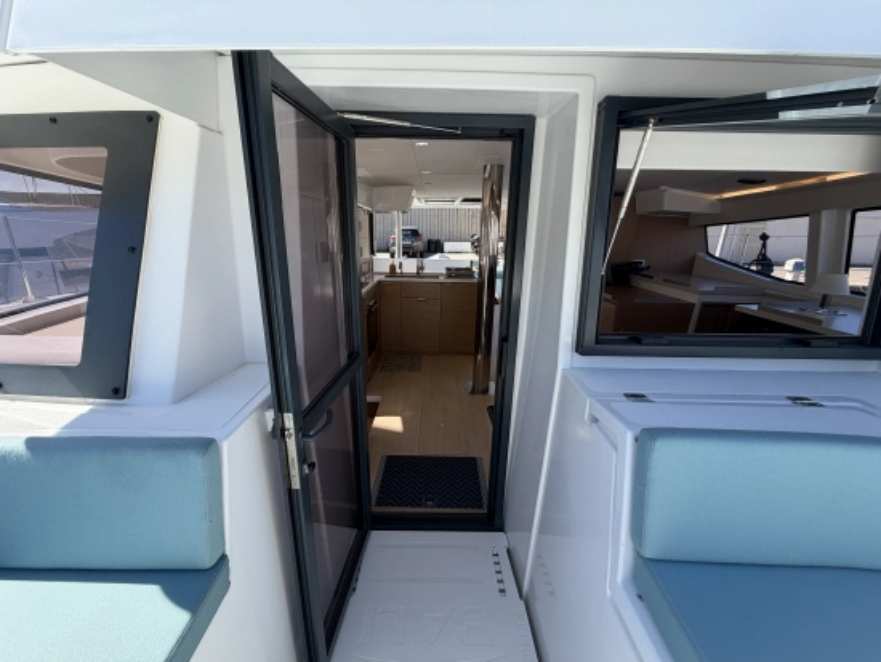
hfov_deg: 102.0
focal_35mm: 14
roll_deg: -1.4
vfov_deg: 85.7
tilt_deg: -16.7
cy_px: 331
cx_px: 440
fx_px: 356
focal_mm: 2.22
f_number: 2.2
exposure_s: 1/510
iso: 40
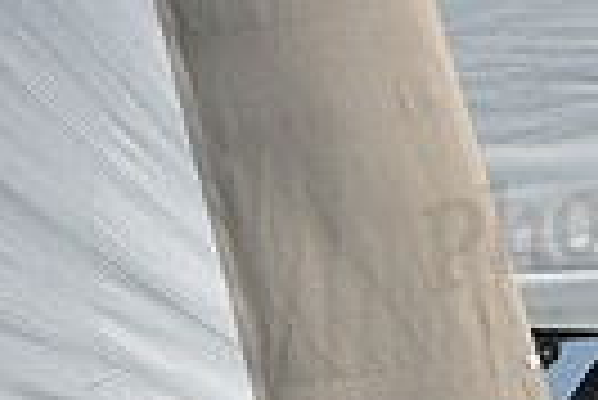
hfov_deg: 2.4
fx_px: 14484
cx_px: 1290
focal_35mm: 871
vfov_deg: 1.6
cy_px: 762
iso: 250
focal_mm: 200
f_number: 8
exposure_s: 1/1600
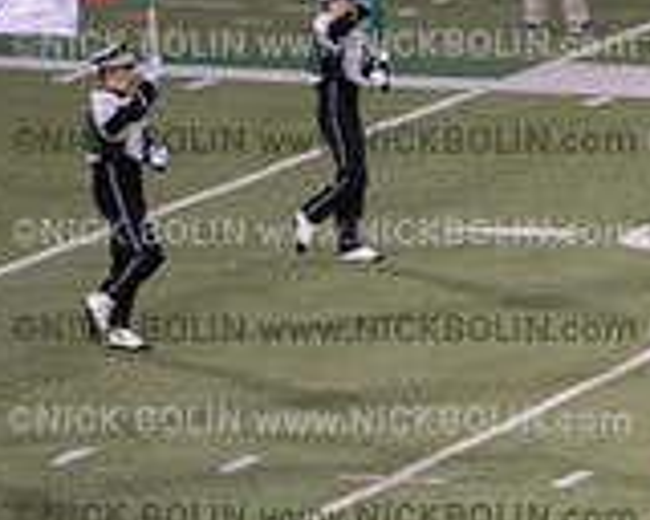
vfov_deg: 2.3
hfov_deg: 2.8
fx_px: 13101
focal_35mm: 681
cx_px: 959
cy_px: 611
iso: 5000
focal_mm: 200
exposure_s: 1/1250
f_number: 3.2
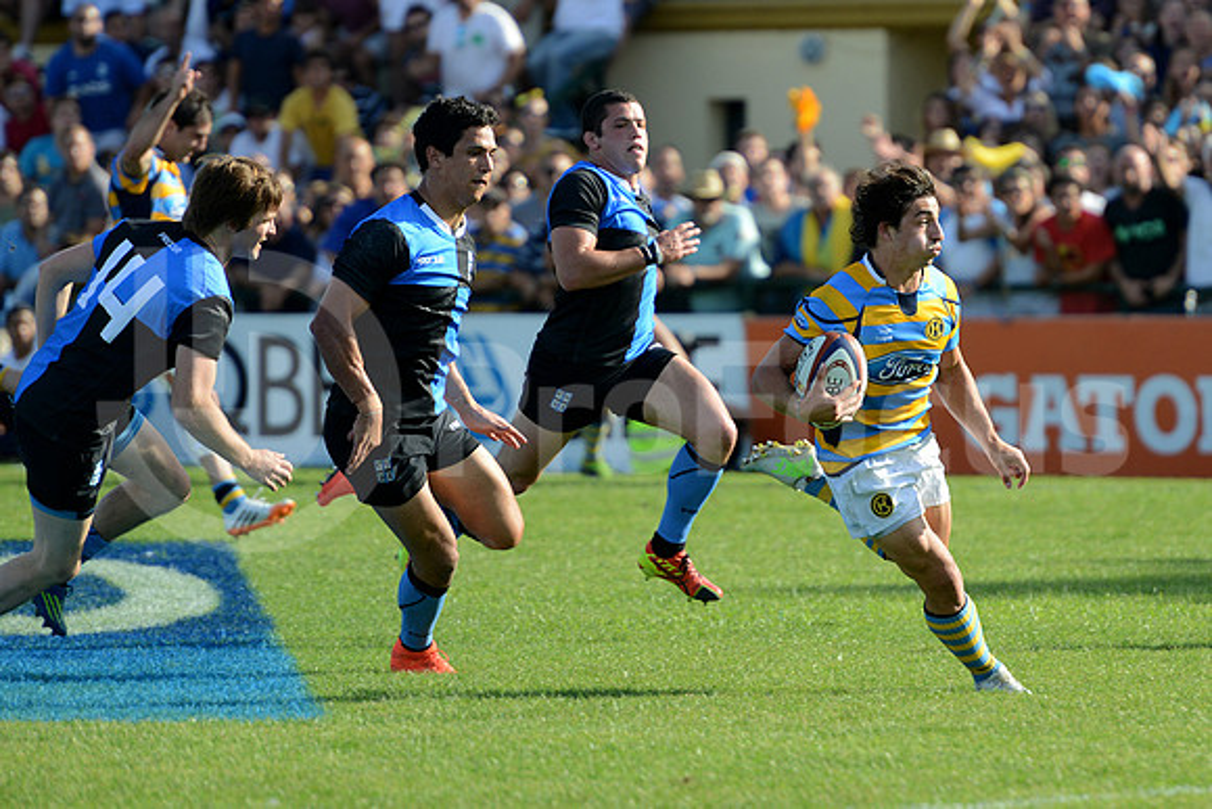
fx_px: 9092
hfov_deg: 7.6
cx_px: 606
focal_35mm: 270
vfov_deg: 5.1
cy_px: 404
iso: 500
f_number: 4
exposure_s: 1/1000
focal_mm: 270
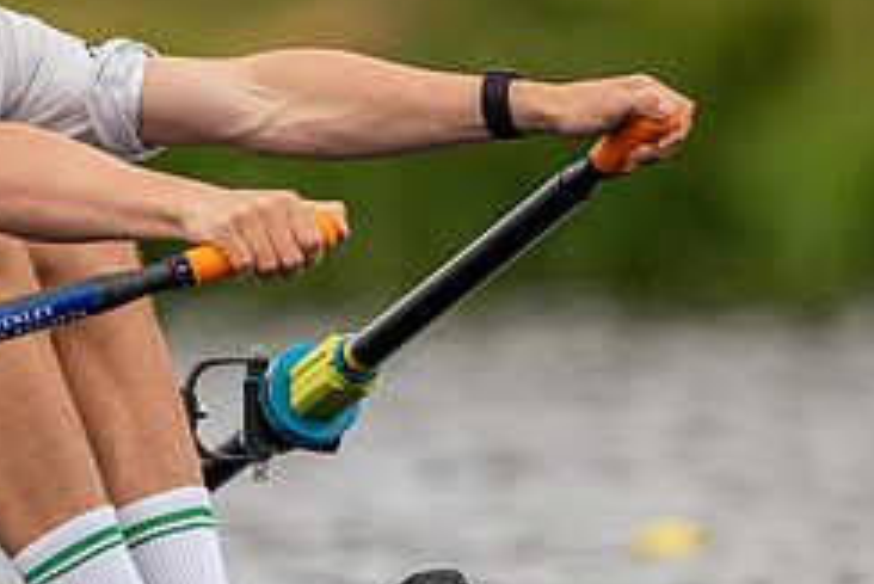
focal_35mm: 1902
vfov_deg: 0.7
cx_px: -430
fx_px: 46202
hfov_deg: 1.1
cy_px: 297
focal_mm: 580
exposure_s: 1/2500
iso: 400
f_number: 5.6
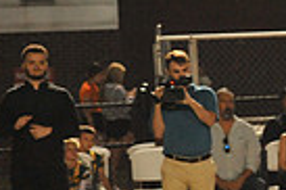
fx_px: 6697
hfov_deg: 2.4
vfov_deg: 1.6
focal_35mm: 844
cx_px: 591
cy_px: 163
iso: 5000
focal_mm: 200
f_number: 5.6
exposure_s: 1/200
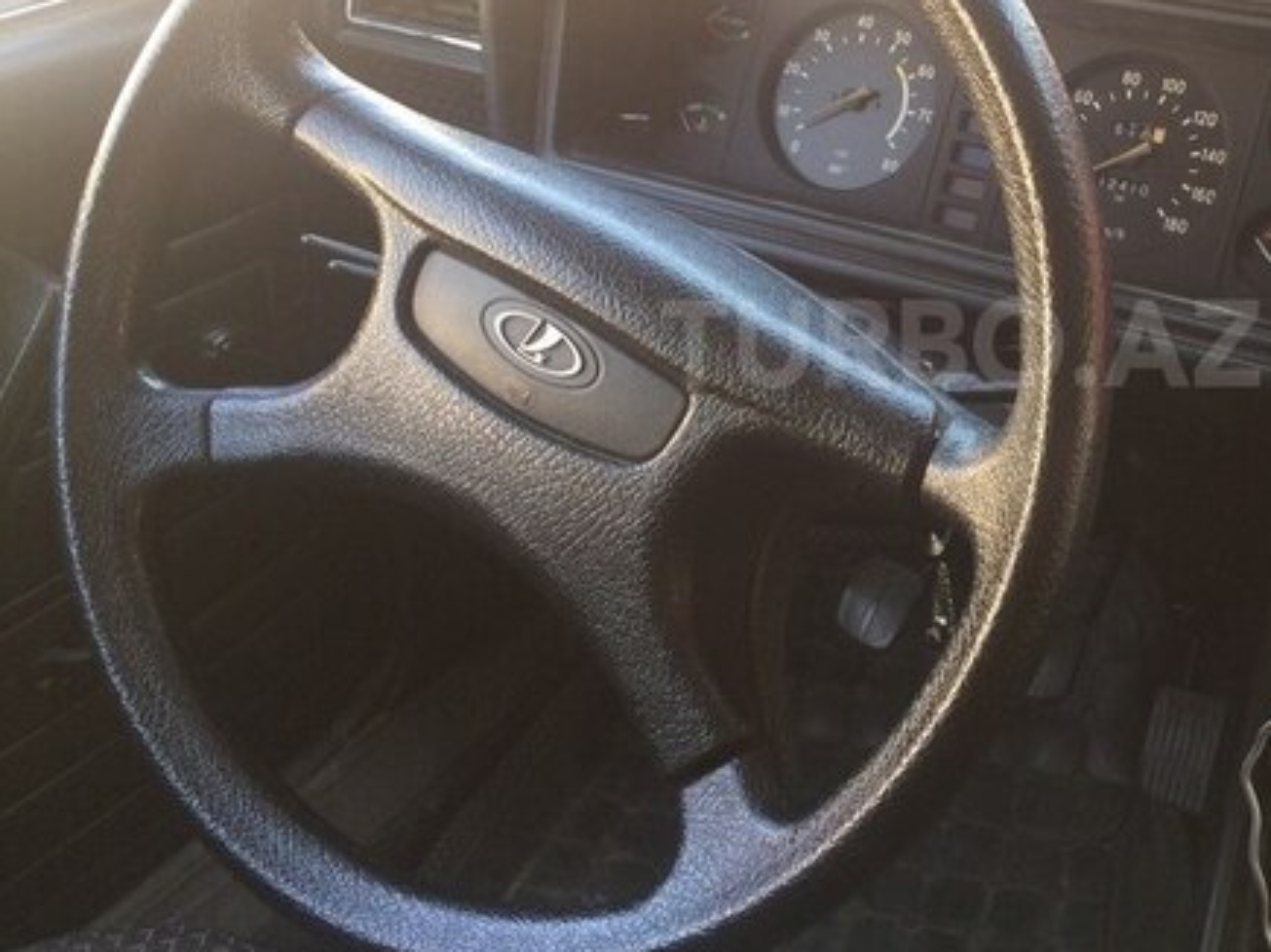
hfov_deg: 41.6
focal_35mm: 44
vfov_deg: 32.7
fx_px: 1615
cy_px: 343
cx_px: 961
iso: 50
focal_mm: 4.15
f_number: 2.2
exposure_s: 1/100
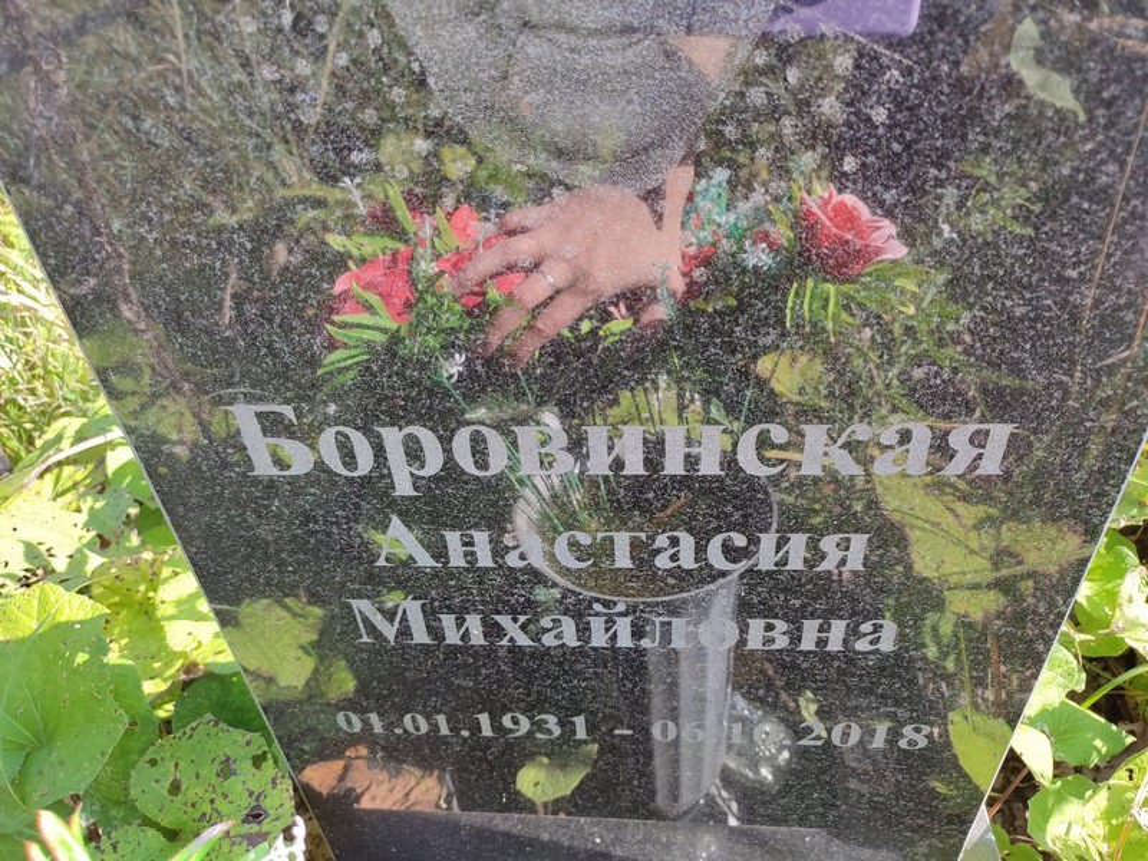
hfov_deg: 69.4
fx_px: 829
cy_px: 430
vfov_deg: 54.9
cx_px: 574
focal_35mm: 25
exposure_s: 1/121
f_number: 1.9
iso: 50
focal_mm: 6.04
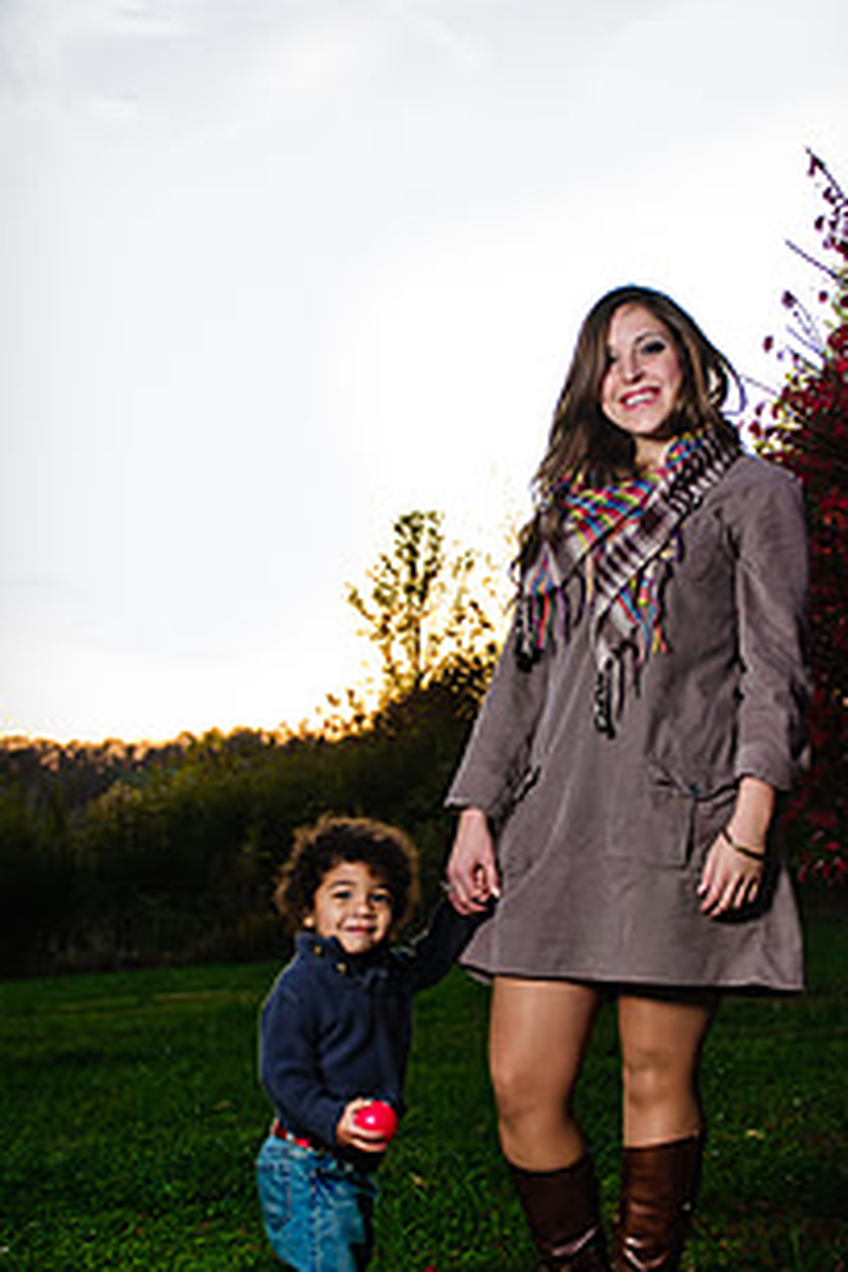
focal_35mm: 53
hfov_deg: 25.5
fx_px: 1873
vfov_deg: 37.5
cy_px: 590
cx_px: 461
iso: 200
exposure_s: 1/200
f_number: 2.8
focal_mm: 24
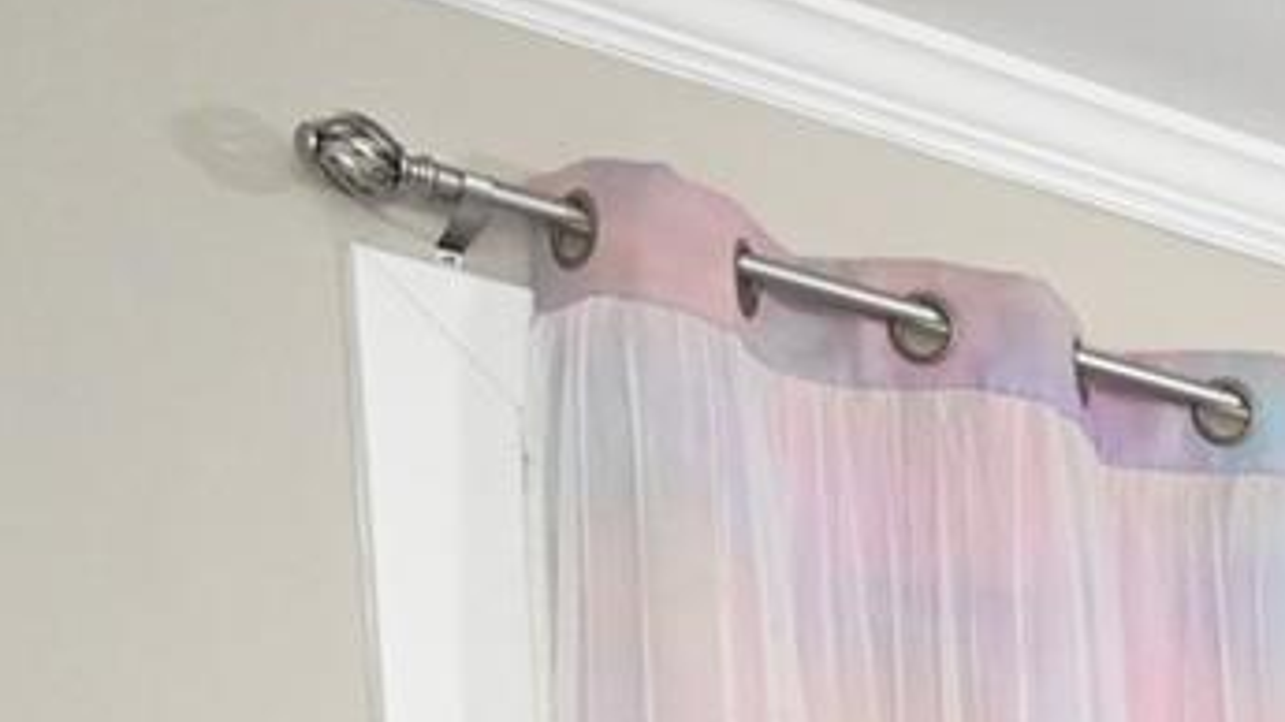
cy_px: 1660
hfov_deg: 15.1
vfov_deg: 11.7
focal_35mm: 87
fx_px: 2964
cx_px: 3032
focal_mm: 14
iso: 2500
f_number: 4
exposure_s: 1/125
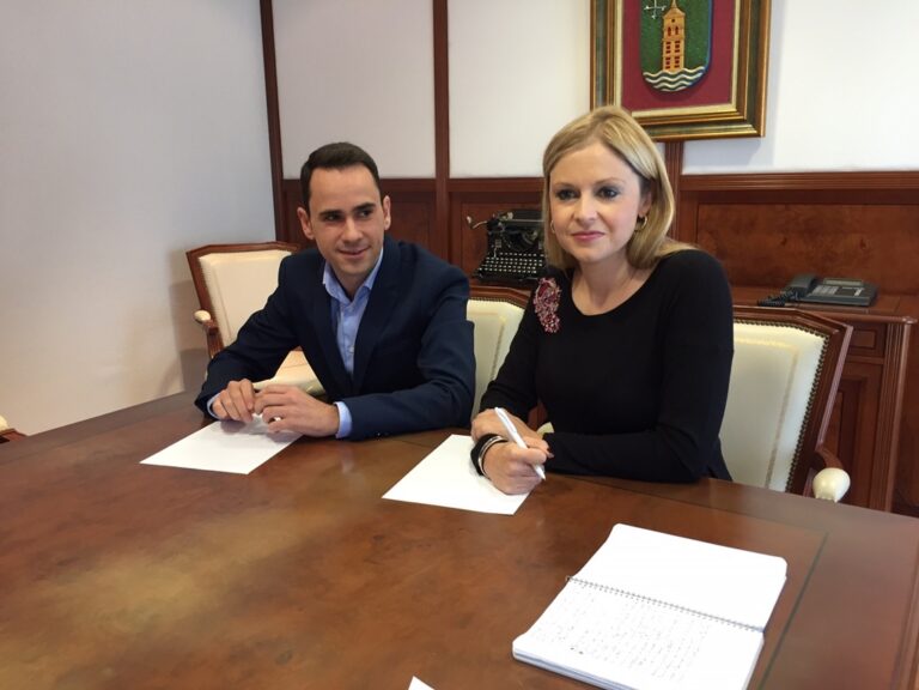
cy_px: 345
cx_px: 460
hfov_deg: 61.7
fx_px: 770
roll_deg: +0.3
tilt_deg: -11.9
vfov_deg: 48.2
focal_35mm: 29
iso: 64
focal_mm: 4.15
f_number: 2.2
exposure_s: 1/33
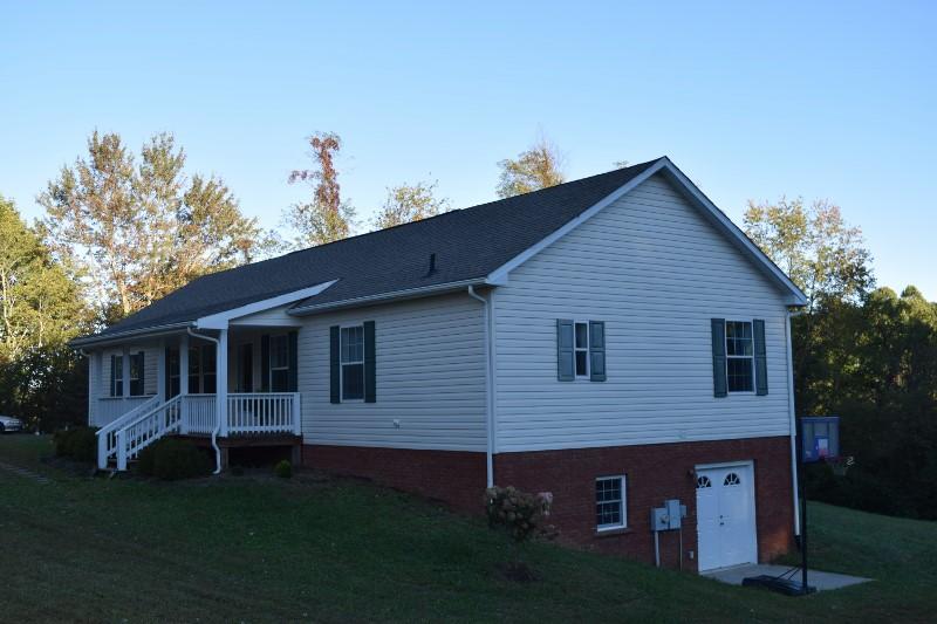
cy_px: 312
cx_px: 468
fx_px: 1054
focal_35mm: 40
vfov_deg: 33.0
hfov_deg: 47.9
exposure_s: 1/160
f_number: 6.3
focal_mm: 27
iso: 100
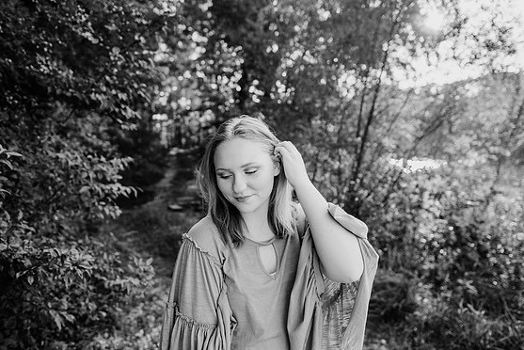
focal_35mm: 25
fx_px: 364
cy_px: 174
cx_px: 264
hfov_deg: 71.5
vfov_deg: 51.3
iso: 250
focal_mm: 24
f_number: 2.8
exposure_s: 1/800
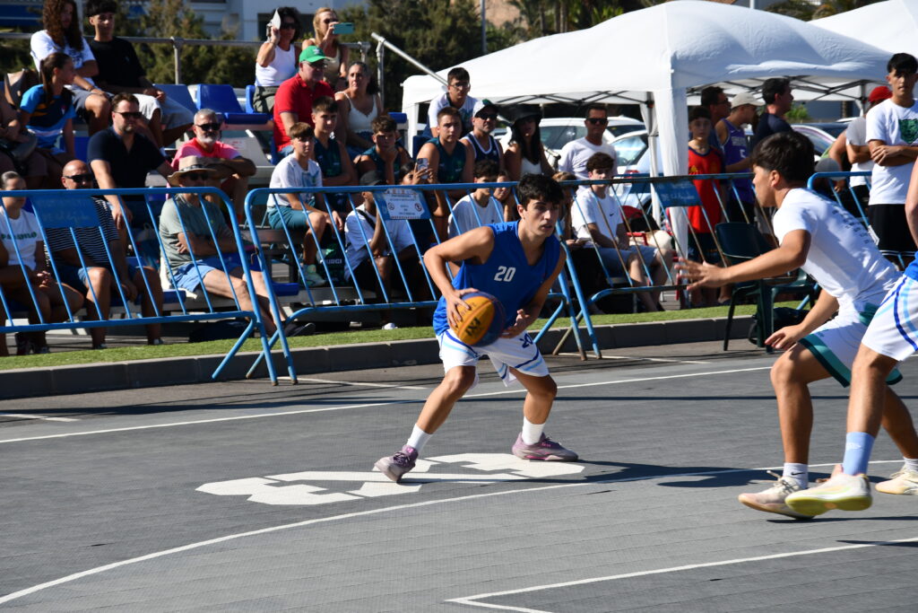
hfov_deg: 16.1
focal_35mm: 127
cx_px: 459
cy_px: 306
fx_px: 3239
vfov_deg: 10.8
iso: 100
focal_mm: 85
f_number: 9
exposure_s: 1/320
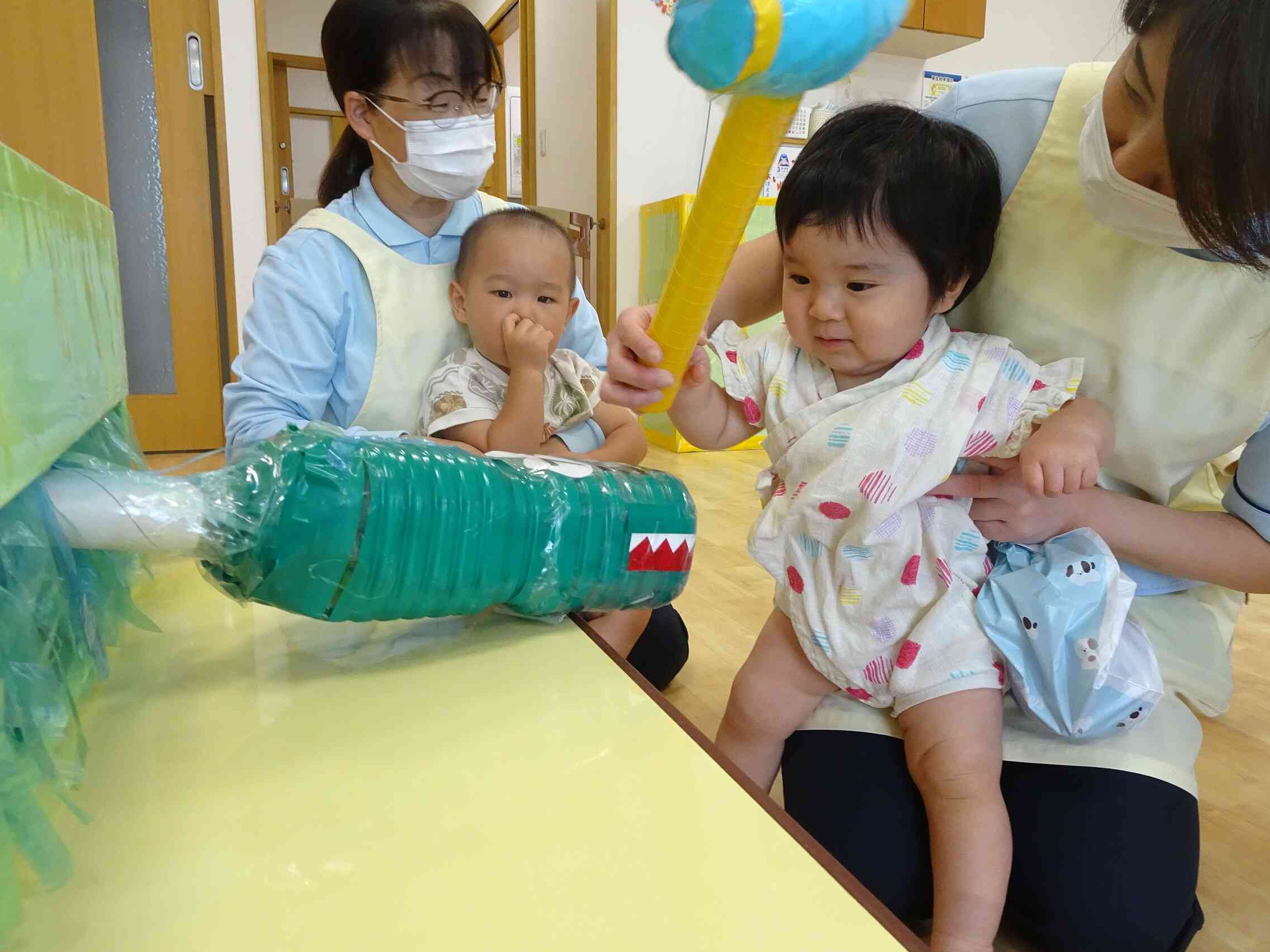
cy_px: 458
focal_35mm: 26
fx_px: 954
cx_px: 668
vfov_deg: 53.1
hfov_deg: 67.3
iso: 320
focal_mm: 4.1
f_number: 3.5
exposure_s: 1/100
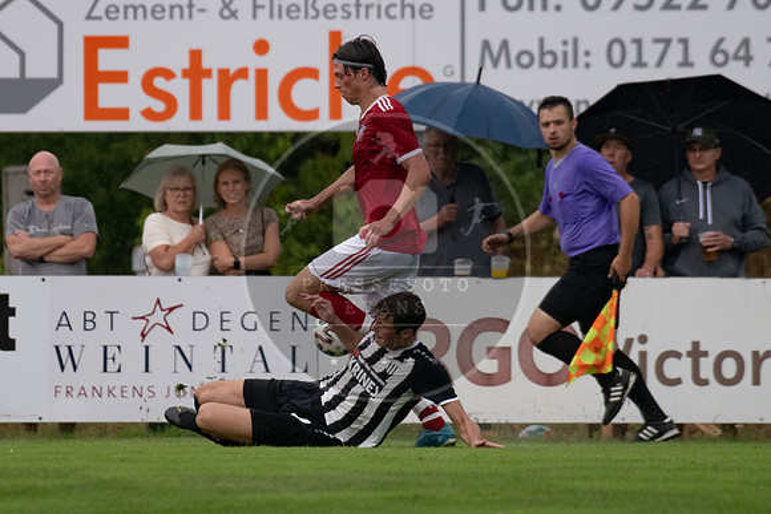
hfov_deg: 3.2
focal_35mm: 636
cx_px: 317
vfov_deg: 2.2
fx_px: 13625
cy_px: 207
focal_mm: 390
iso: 1800
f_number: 5.6
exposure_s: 1/1600
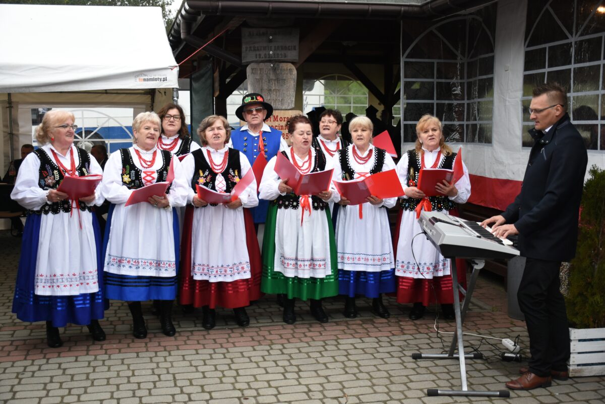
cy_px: 202
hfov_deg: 43.6
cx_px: 302
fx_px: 756
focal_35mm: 45
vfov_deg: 29.9
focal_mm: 30
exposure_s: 1/1000
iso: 500
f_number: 4
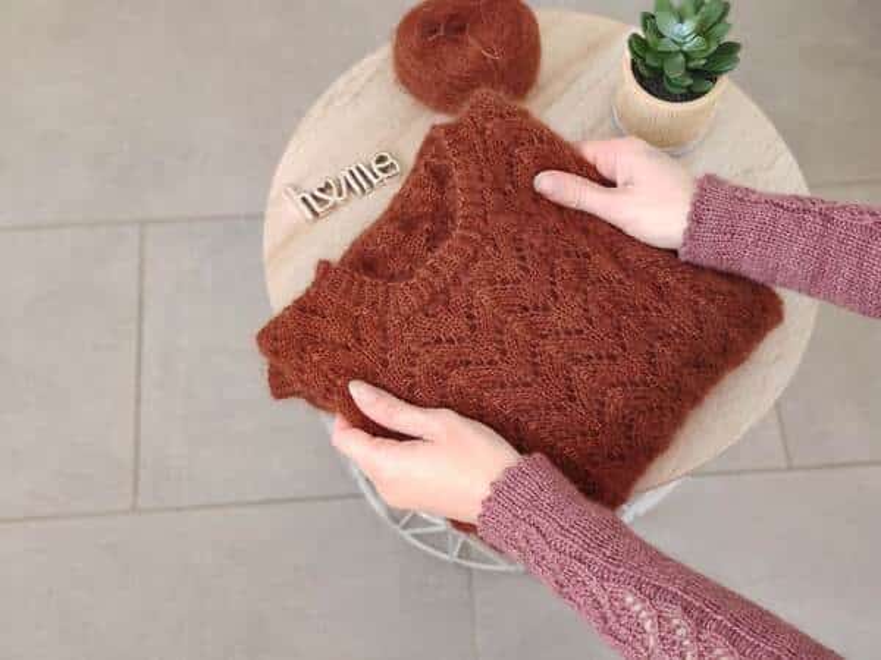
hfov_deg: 45.8
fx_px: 1043
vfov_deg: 35.1
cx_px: 440
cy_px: 330
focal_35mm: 41
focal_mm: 8.16
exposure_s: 1/100
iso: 584
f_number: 2
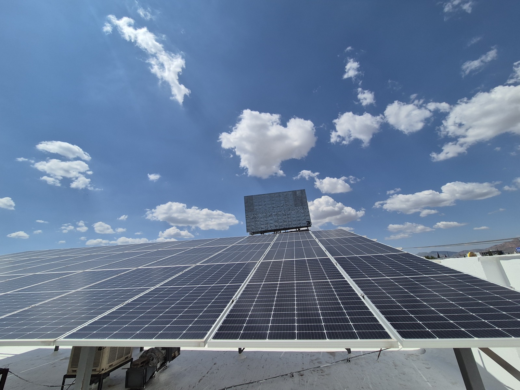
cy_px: 195
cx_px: 260
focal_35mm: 13
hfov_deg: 106.2
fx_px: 195
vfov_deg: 89.9
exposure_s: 1/4464
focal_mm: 2.2
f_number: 2.2
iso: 50
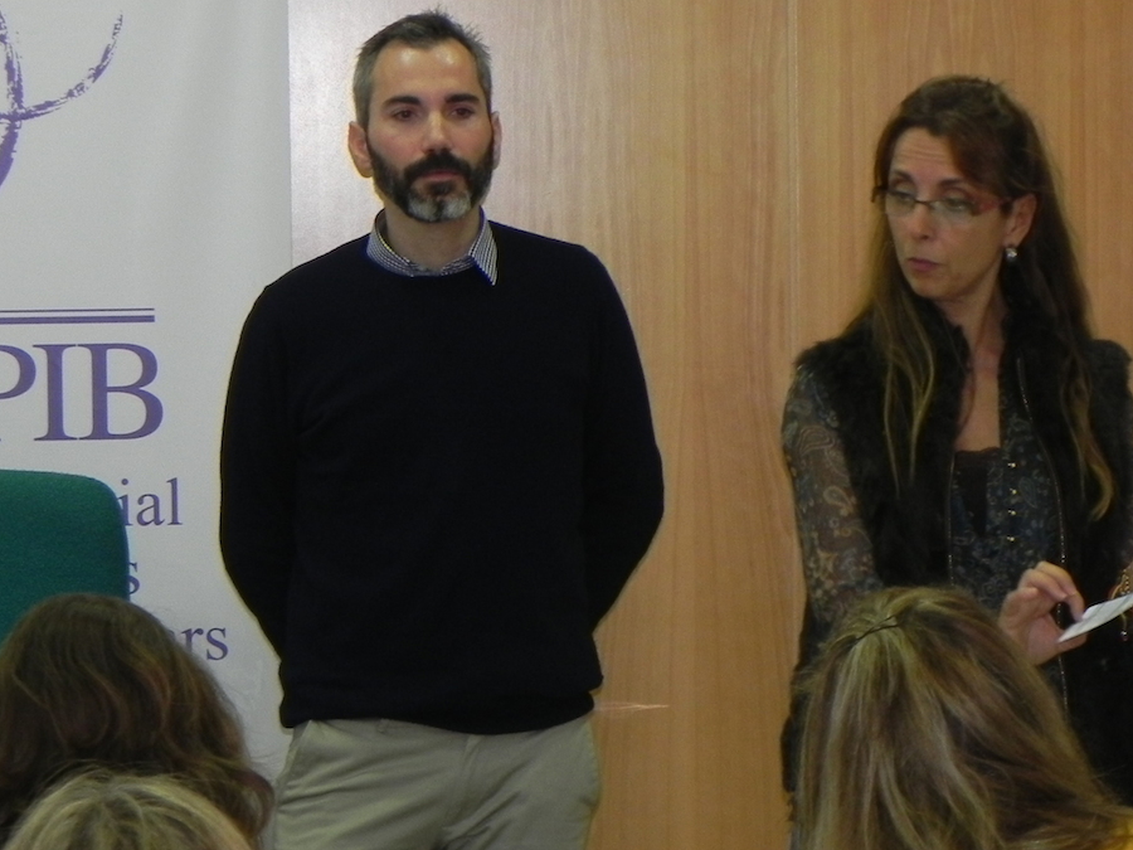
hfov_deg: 10.1
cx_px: 556
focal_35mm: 195
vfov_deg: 7.6
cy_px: 391
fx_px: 6382
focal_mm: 20.8
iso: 200
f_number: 4
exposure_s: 1/30
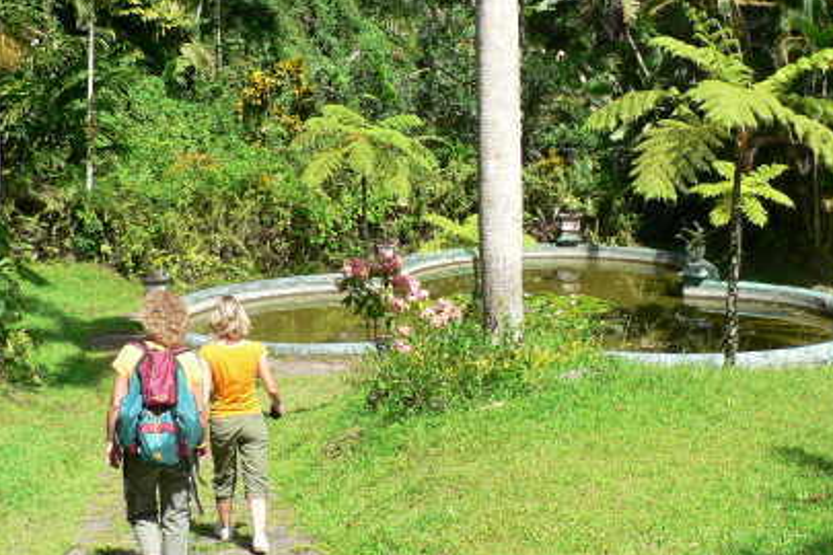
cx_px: 548
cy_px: 256
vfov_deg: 26.5
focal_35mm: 51
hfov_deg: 38.5
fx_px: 1180
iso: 64
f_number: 4
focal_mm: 6
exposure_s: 1/250
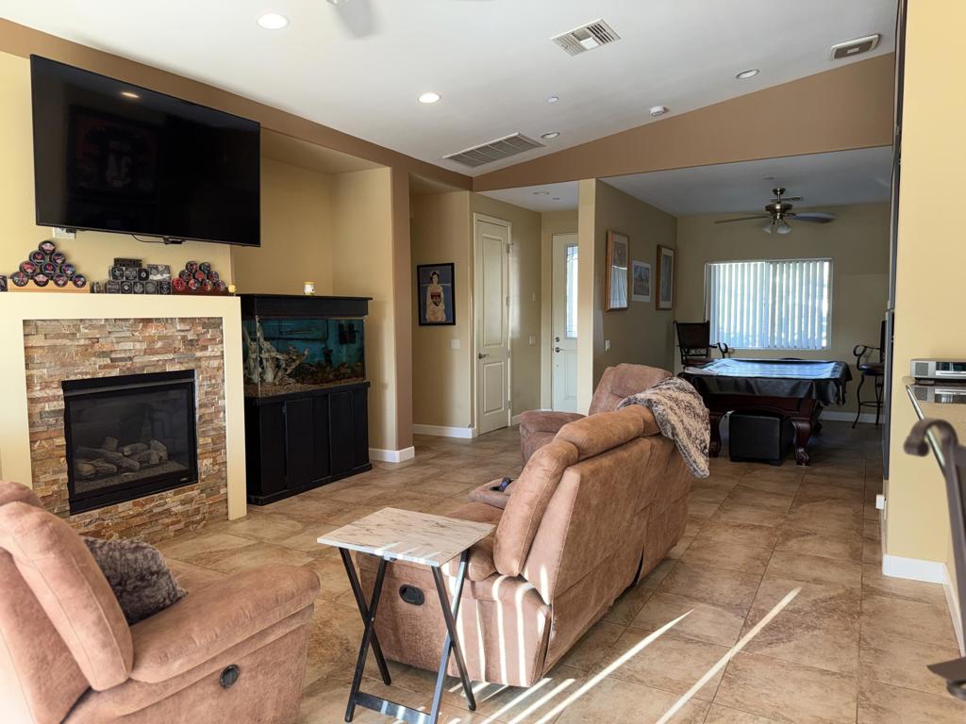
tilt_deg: -4.0
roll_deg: +0.2
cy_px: 362
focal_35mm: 24
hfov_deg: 71.6
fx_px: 670
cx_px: 483
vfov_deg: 56.8
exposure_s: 1/38
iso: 50
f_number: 1.78
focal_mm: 6.76
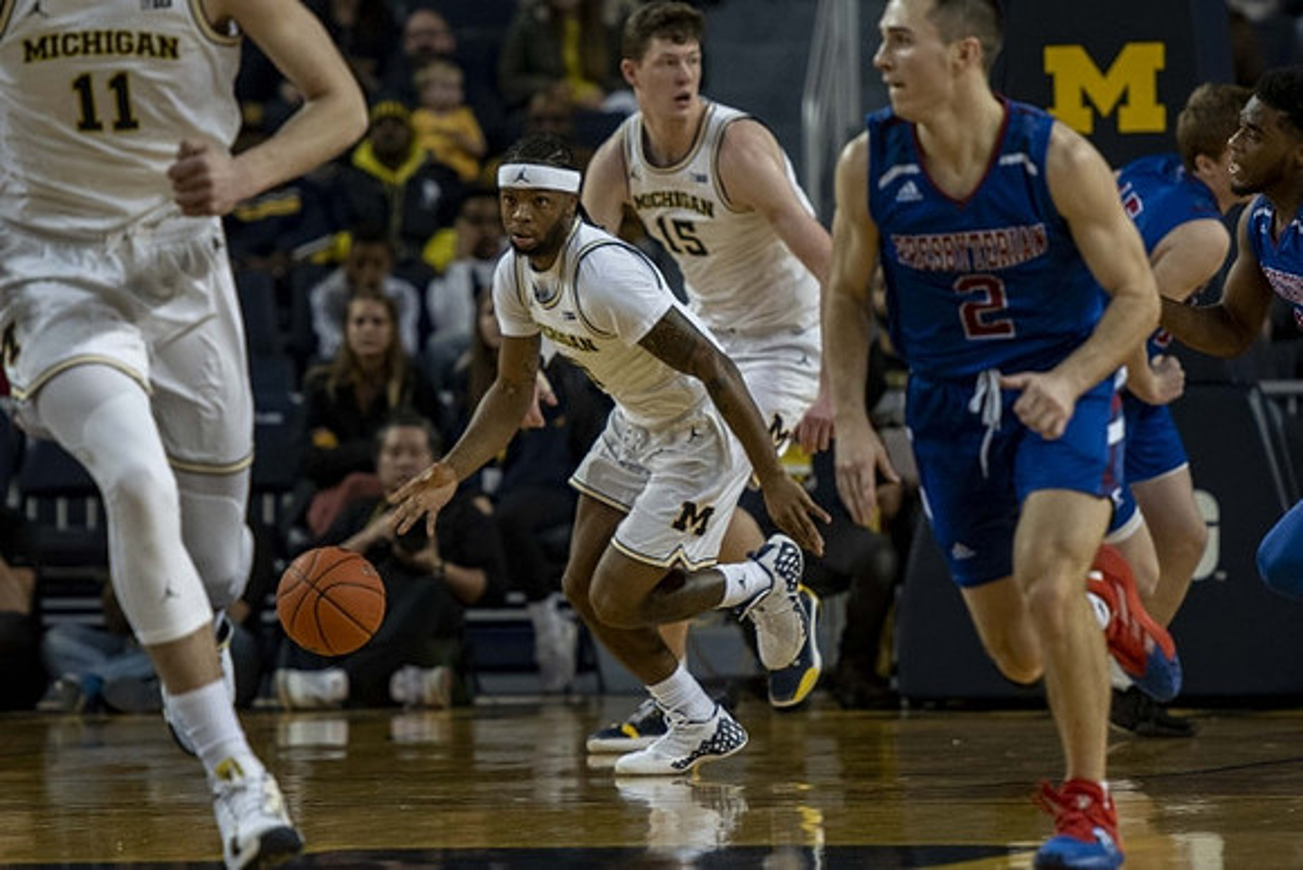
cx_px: 657
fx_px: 11350
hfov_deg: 6.6
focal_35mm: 314
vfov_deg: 4.4
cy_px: 384
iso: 1250
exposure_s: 1/1000
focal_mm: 175
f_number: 2.8
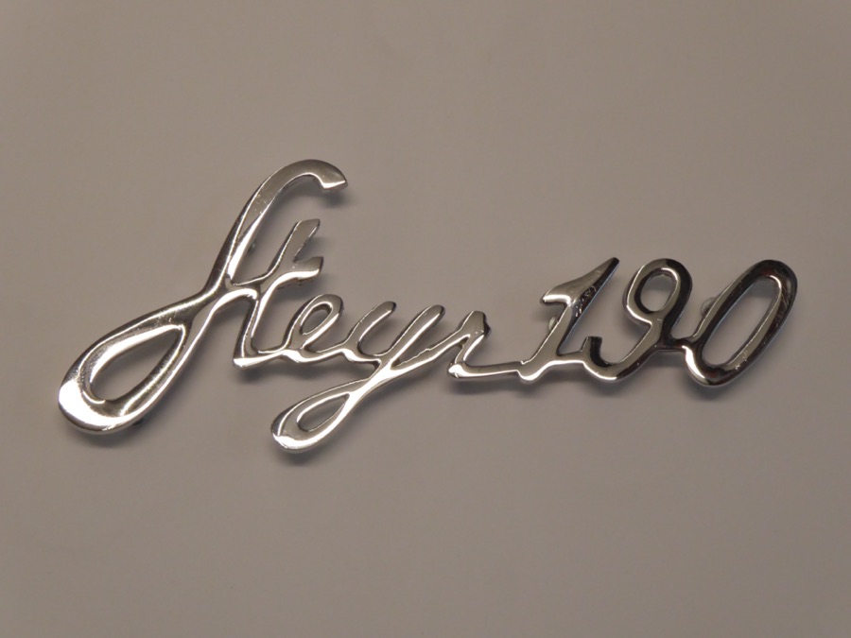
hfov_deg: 29.8
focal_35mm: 65
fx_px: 1598
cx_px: 426
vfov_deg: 22.6
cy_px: 319
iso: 400
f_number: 8
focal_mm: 11.7
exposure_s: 1/40
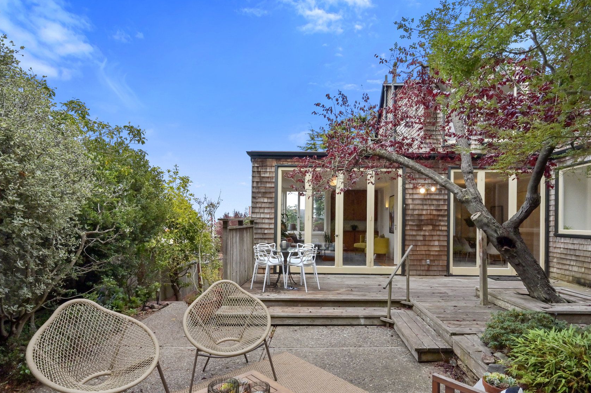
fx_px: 312
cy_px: 221
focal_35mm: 19
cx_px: 318
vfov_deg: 64.3
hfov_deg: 86.8
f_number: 11
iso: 800
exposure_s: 1/500
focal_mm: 16
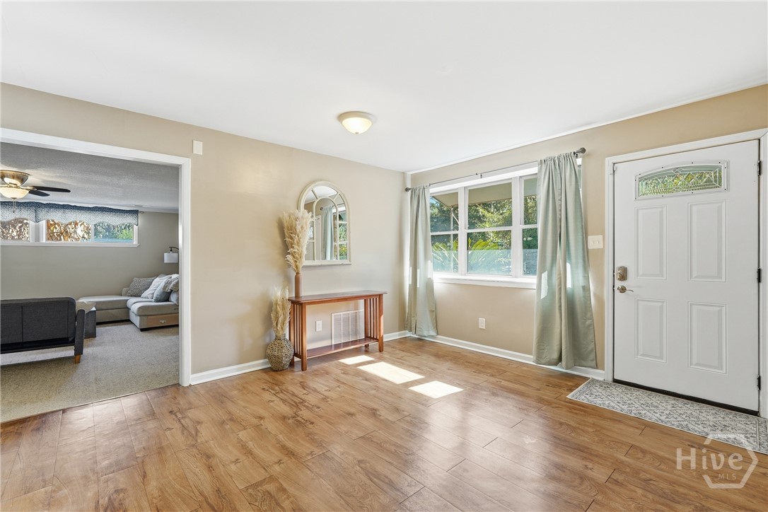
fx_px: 341
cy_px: 256
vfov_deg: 73.7
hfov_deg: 96.7
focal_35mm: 16
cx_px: 384
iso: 320
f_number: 9
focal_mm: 16
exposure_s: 1/125
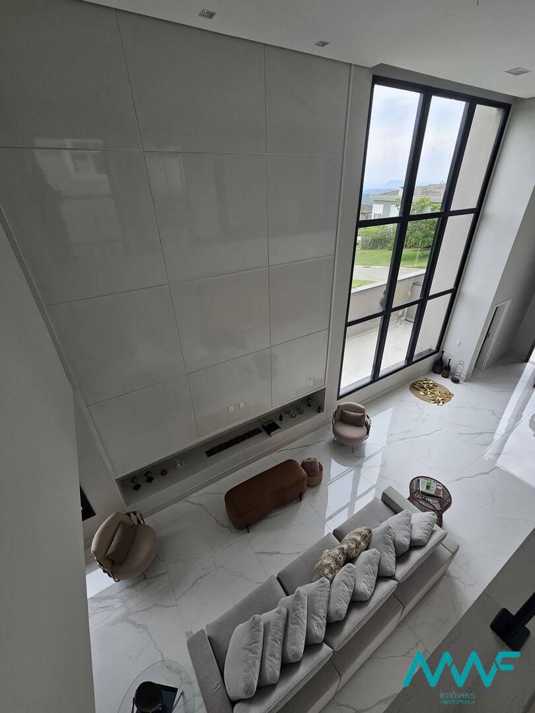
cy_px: 356
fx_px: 268
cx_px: 268
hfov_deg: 89.9
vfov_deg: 106.2
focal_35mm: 13
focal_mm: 2.2
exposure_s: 1/264
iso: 50
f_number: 2.2
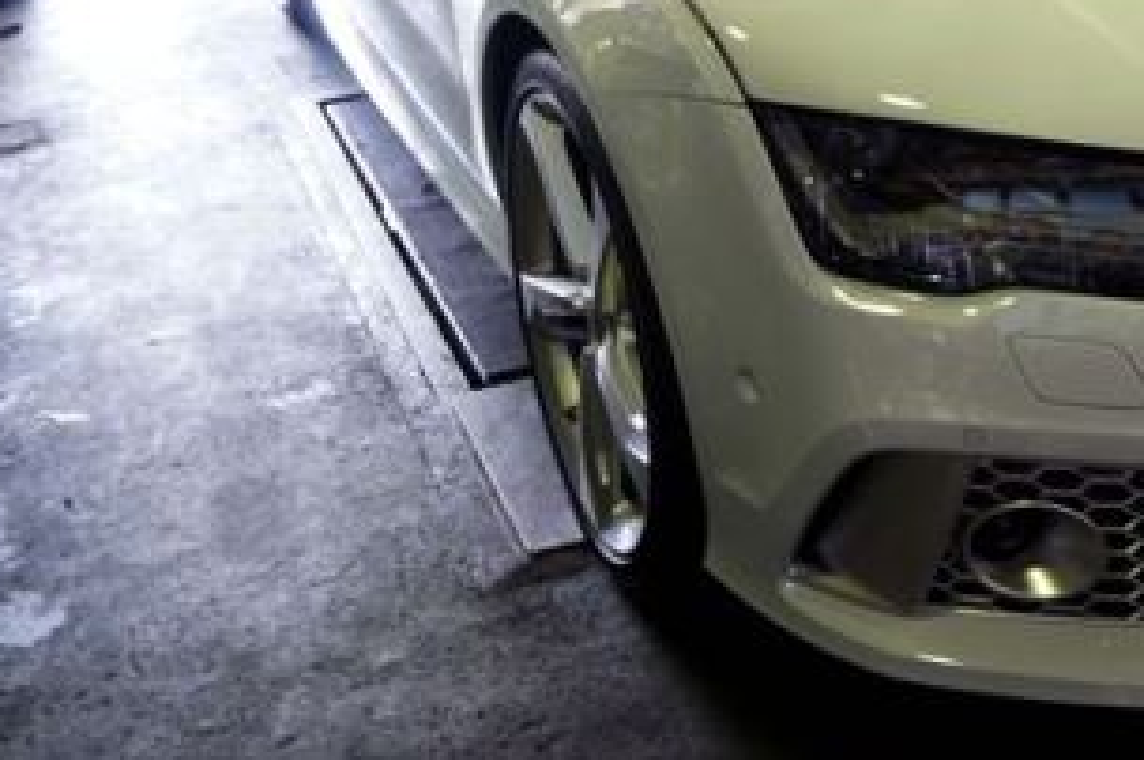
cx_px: 1042
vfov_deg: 23.9
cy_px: 85
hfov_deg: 34.2
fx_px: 1745
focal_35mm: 55
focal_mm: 19
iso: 400
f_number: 5.6
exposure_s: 1/20
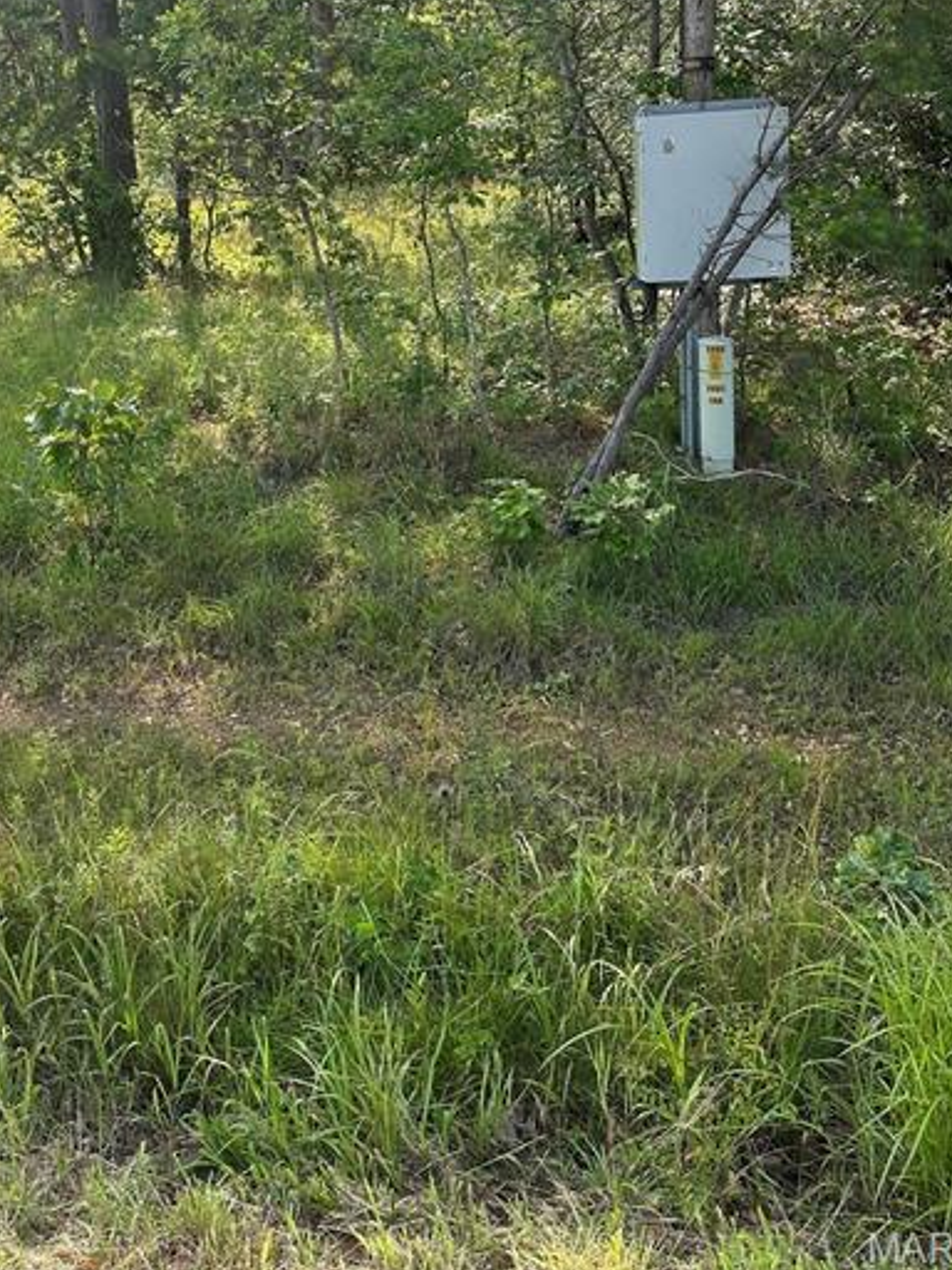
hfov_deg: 39.1
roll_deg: +2.0
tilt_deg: -6.1
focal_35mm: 36
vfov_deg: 49.4
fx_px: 1320
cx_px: 295
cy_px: 327
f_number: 1.78
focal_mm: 6.86
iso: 80
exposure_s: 1/650
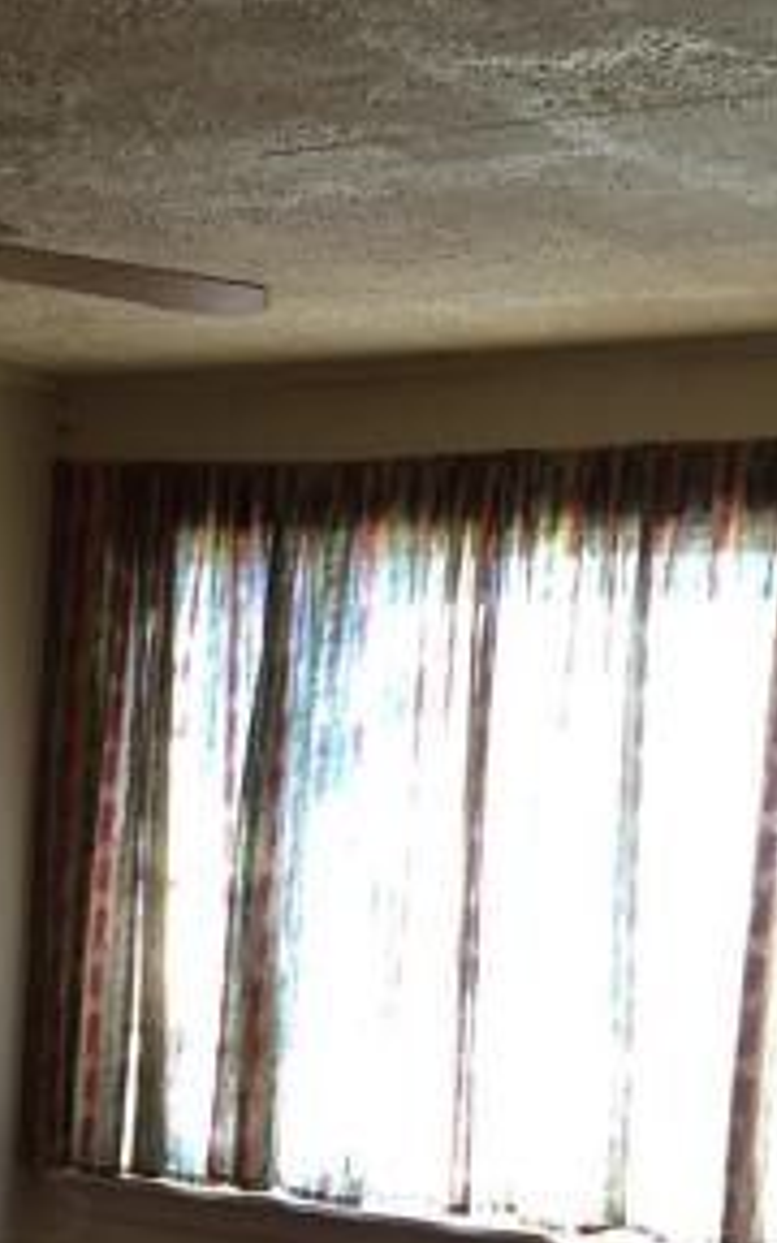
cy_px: 1191
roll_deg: -1.9
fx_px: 2778
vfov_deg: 24.3
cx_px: -151
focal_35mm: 82
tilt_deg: -9.6
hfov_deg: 15.4
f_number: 2.2
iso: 32
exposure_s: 1/40
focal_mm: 4.15
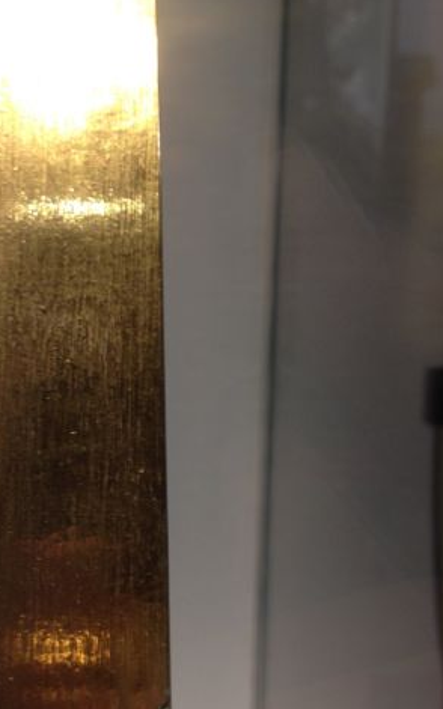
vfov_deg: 32.4
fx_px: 1218
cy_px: 400
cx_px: 104
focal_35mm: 63
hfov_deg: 20.4
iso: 64
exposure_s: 1/20
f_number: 2.4
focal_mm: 4.28
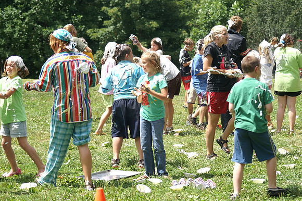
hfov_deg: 18.2
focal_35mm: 112
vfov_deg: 12.2
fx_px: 943
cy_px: 100
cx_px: 151
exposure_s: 1/320
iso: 100
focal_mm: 75
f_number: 5.6
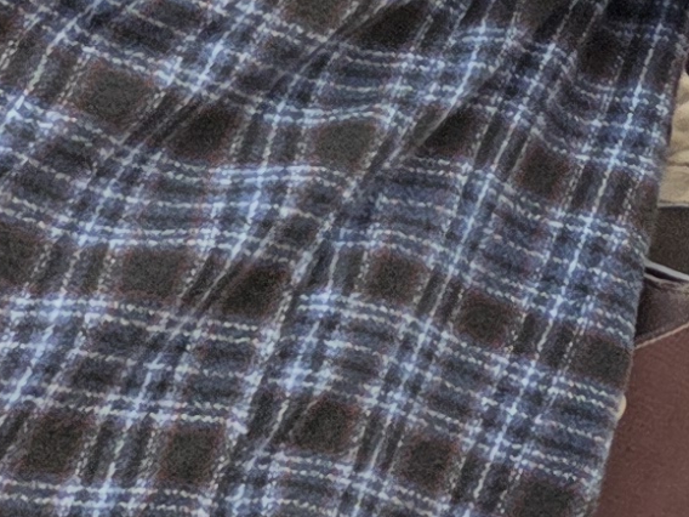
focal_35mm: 162
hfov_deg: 9.9
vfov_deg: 8.8
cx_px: 1903
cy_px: -381
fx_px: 3224
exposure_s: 1/180
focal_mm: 5.4
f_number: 1.8
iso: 125
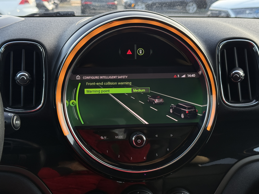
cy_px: 97
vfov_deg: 30.3
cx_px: 130
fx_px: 359
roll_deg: -1.2
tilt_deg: -15.9
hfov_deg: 39.7
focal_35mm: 48
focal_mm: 6.76
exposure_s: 1/185
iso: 160
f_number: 1.78
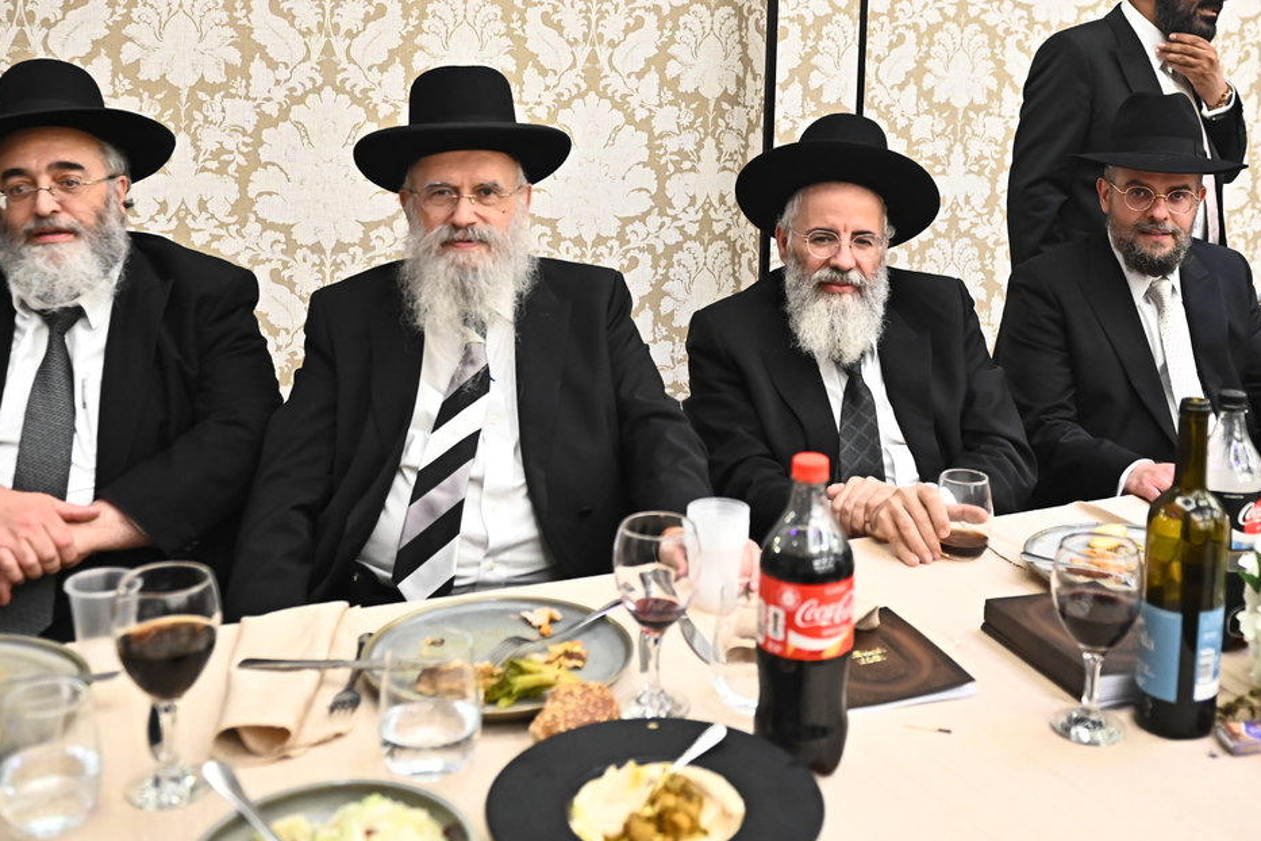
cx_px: 733
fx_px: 1261
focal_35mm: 36
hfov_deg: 52.9
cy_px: 220
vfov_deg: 36.1
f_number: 3.2
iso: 3200
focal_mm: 24
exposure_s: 1/200
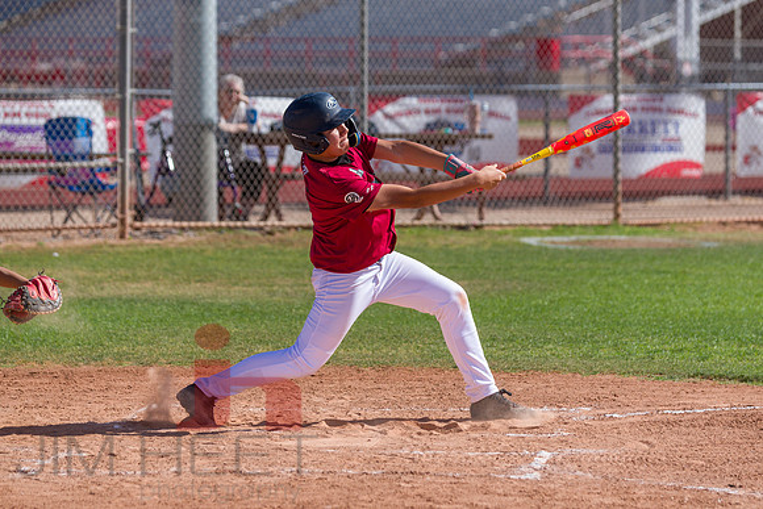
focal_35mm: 240
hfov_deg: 8.6
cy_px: 269
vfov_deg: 5.7
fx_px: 5084
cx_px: 407
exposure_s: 1/2000
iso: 500
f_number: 6.3
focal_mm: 220
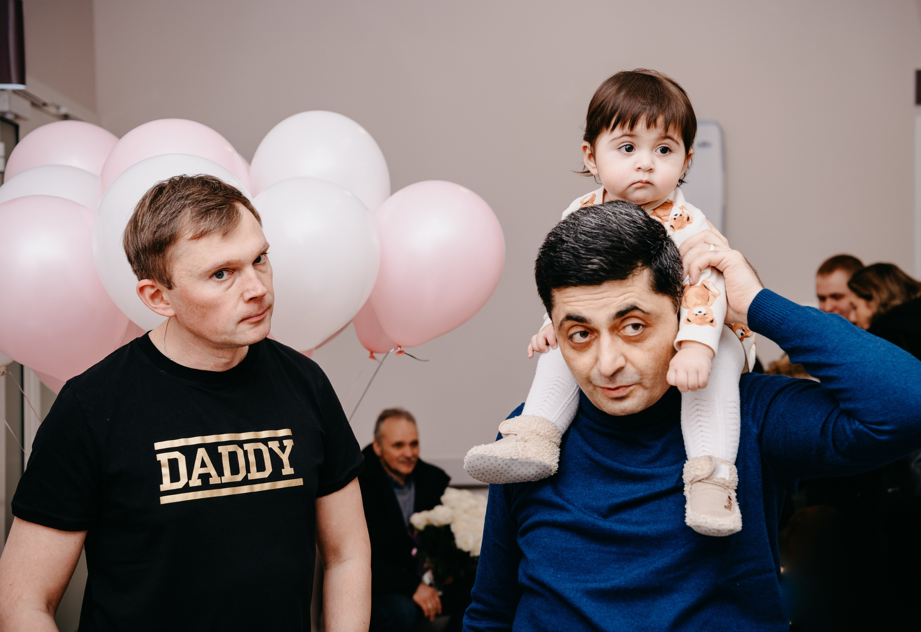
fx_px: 1306
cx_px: 490
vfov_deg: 27.2
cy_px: 306
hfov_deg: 38.8
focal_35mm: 51
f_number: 4
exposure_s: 1/160
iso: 250
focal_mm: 48
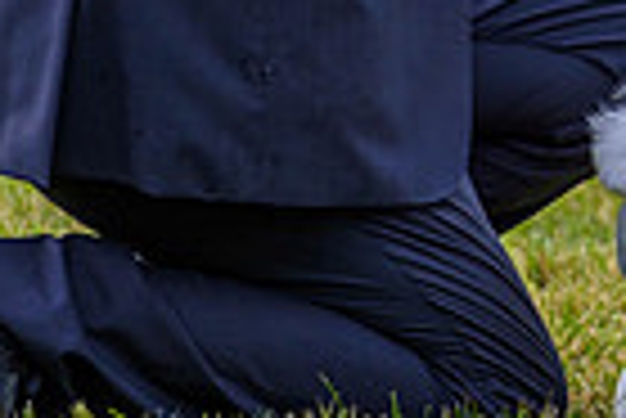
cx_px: 824
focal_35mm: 834
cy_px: -151
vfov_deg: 1.7
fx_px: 14517
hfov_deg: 2.5
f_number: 4
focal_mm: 200
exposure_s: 1/500
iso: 200
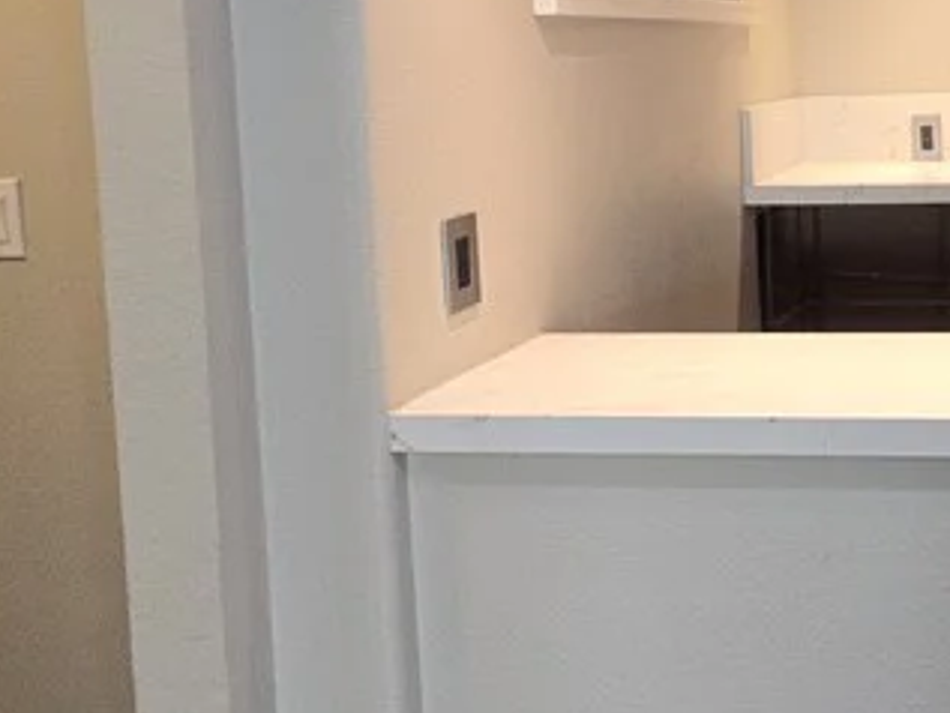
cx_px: 953
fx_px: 1153
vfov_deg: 33.4
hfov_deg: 39.4
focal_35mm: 42
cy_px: 147
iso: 80
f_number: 2.2
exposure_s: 1/60
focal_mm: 2.2
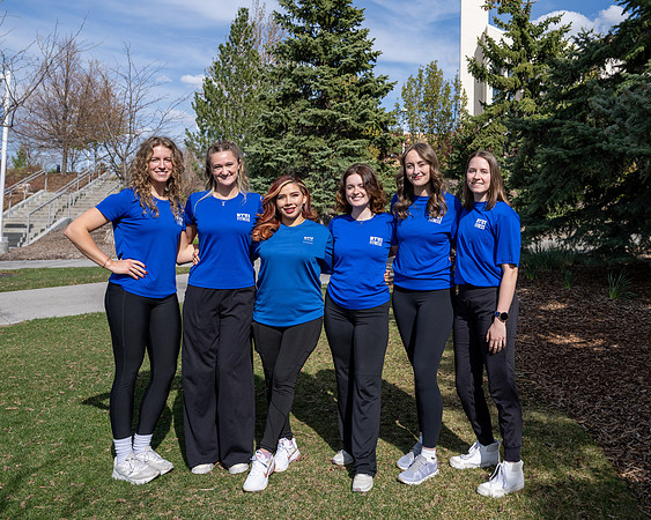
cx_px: 416
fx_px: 660
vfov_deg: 42.6
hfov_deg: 51.8
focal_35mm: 34
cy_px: 183
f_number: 4
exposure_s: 1/3200
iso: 250
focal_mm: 23.5
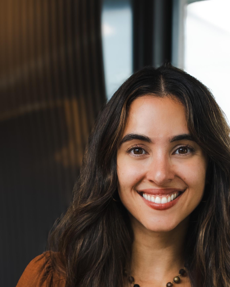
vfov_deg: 19.5
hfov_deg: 16.0
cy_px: 276
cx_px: 144
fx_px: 817
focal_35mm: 96
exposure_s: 1/125
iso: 200
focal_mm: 42
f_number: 3.2
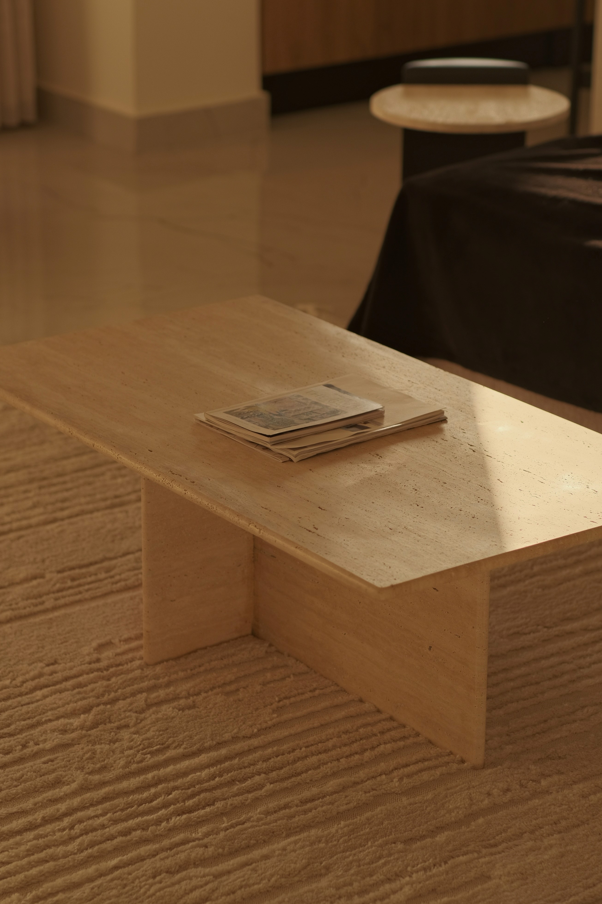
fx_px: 2383
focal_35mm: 95
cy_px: 410
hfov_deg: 14.4
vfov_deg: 21.5
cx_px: 277
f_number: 2
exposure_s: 1/250
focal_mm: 56
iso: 160
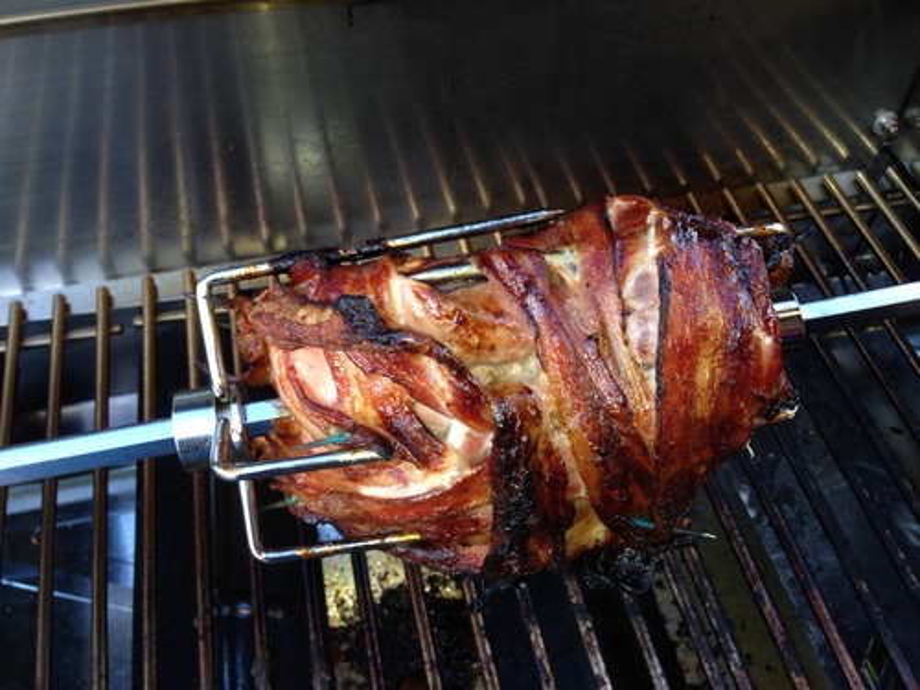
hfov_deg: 55.4
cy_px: 345
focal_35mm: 33
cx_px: 460
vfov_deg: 42.9
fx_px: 877
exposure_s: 1/40
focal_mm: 4.12
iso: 50
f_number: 2.4
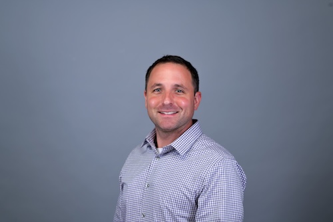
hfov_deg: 23.9
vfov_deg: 16.1
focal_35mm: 85
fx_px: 786
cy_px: 111
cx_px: 166
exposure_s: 1/125
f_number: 5.6
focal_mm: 85
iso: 50
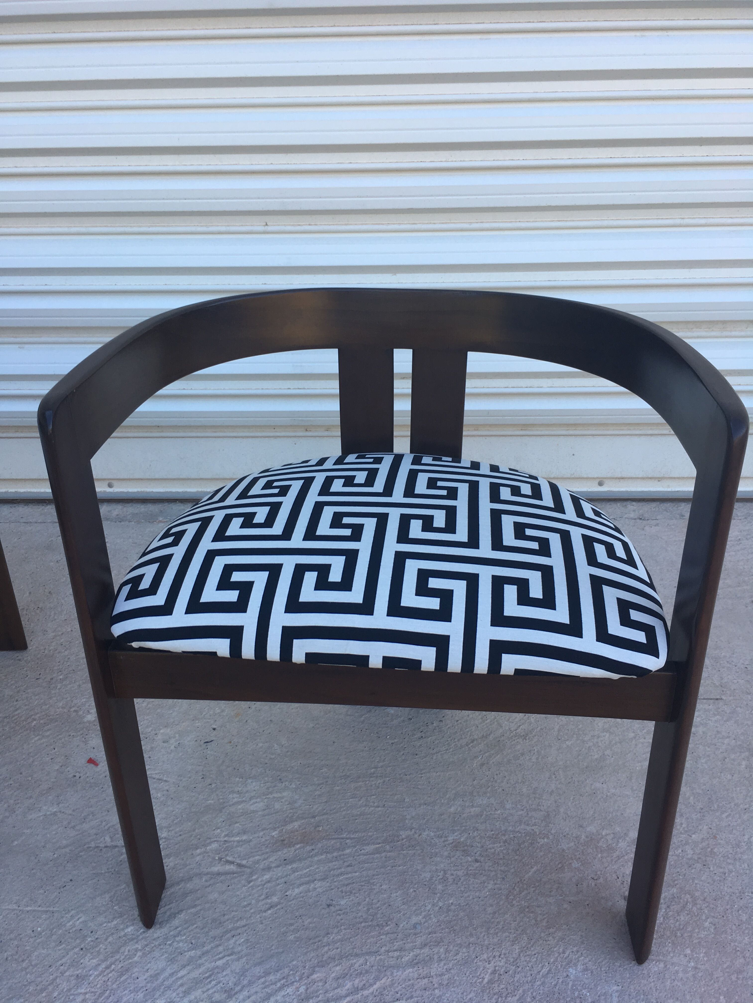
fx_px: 841
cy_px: 502
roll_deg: +0.1
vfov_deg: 61.7
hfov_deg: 48.2
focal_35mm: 29
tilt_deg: -25.7
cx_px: 376
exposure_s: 1/106
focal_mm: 4.15
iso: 25
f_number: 2.2
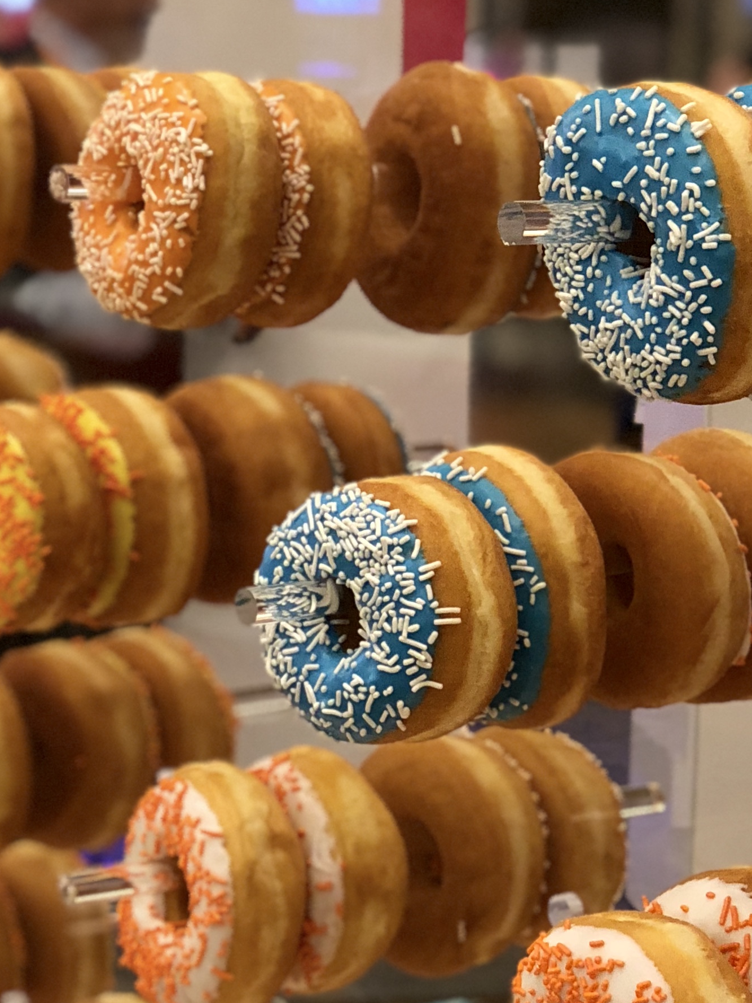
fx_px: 3418
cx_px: 443
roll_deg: -1.8
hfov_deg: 12.6
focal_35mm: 118
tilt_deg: -10.1
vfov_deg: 16.6
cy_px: 779
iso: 160
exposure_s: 1/24
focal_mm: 6
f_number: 2.4
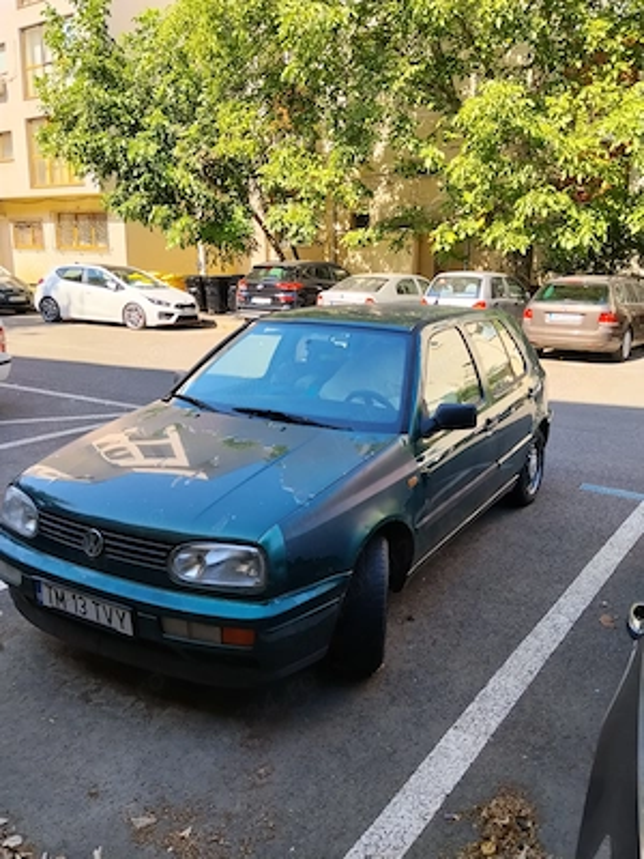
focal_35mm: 29
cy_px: 430
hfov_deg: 48.2
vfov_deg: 61.7
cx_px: 322
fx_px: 719
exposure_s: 1/336
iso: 50
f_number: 1.8
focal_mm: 4.22
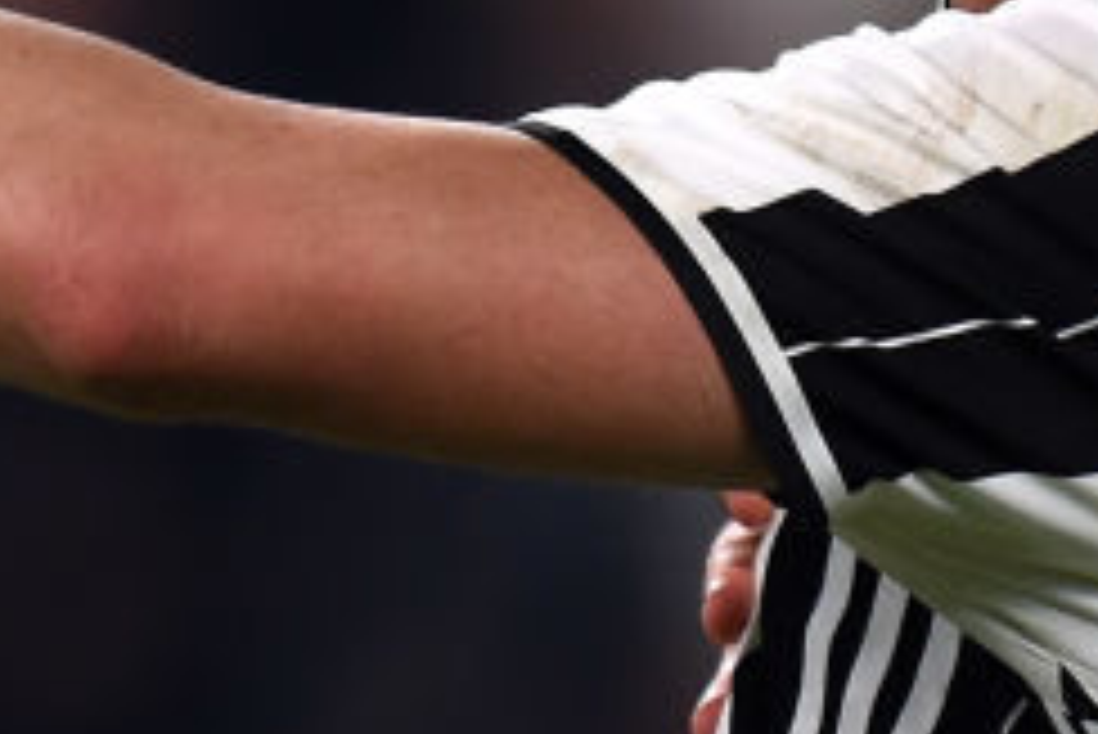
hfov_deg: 0.9
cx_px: 1238
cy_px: 486
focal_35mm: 2304
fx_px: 70311
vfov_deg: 0.6
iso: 1600
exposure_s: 1/1000
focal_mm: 550
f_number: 4
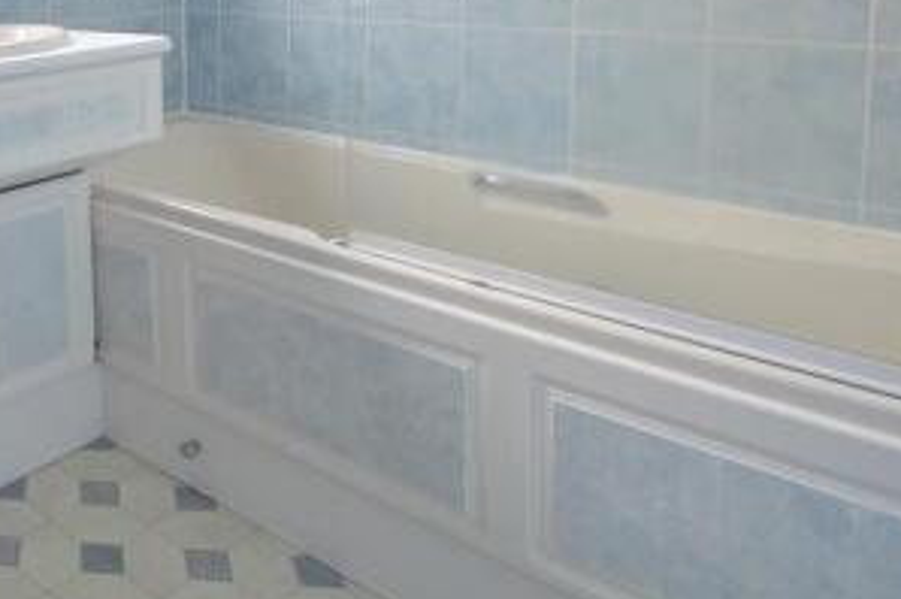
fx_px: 825
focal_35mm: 33
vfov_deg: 36.2
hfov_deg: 45.3
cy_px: 9
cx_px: -57
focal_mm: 10
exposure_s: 1/20
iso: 100
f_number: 3.5
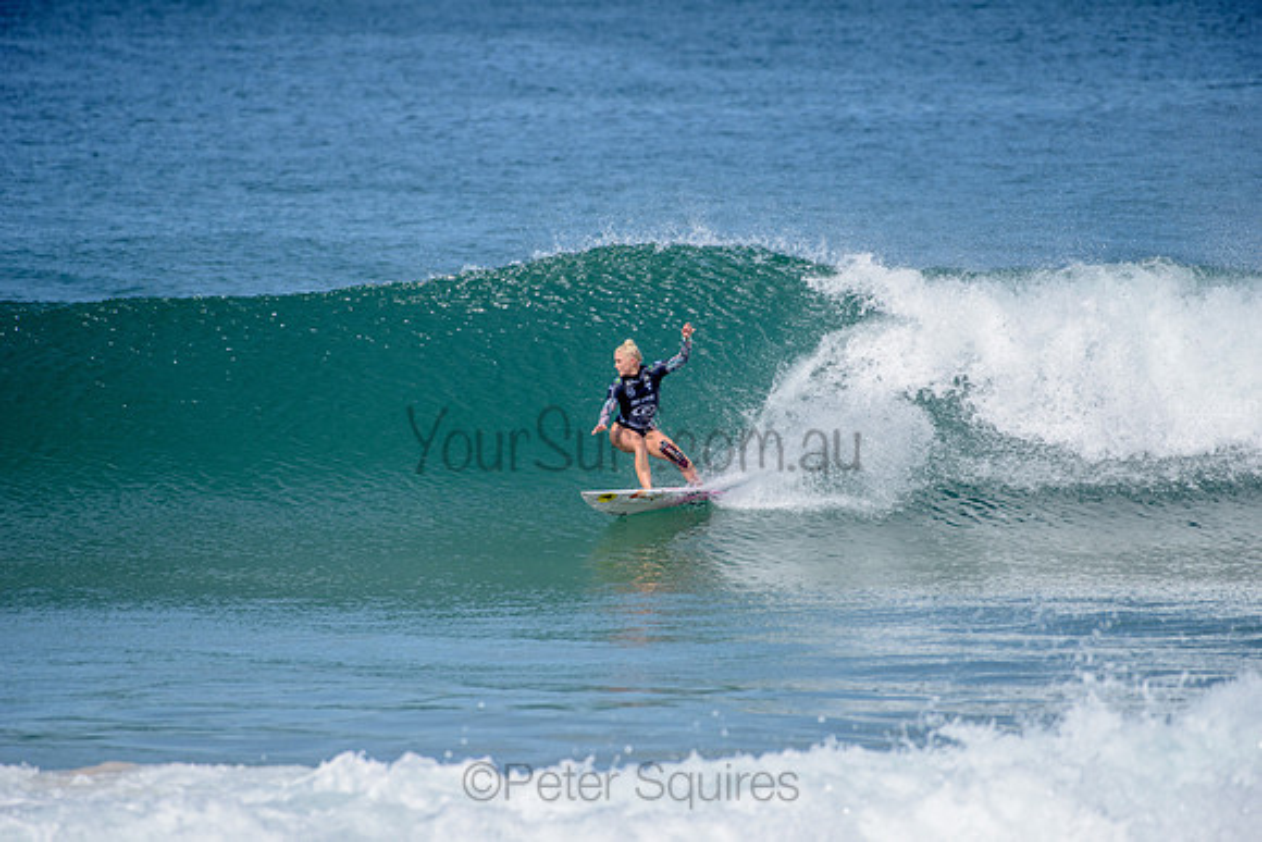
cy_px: 421
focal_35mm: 500
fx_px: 17531
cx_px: 631
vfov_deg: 2.8
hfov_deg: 4.1
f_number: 6.3
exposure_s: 1/2500
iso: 250
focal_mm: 500
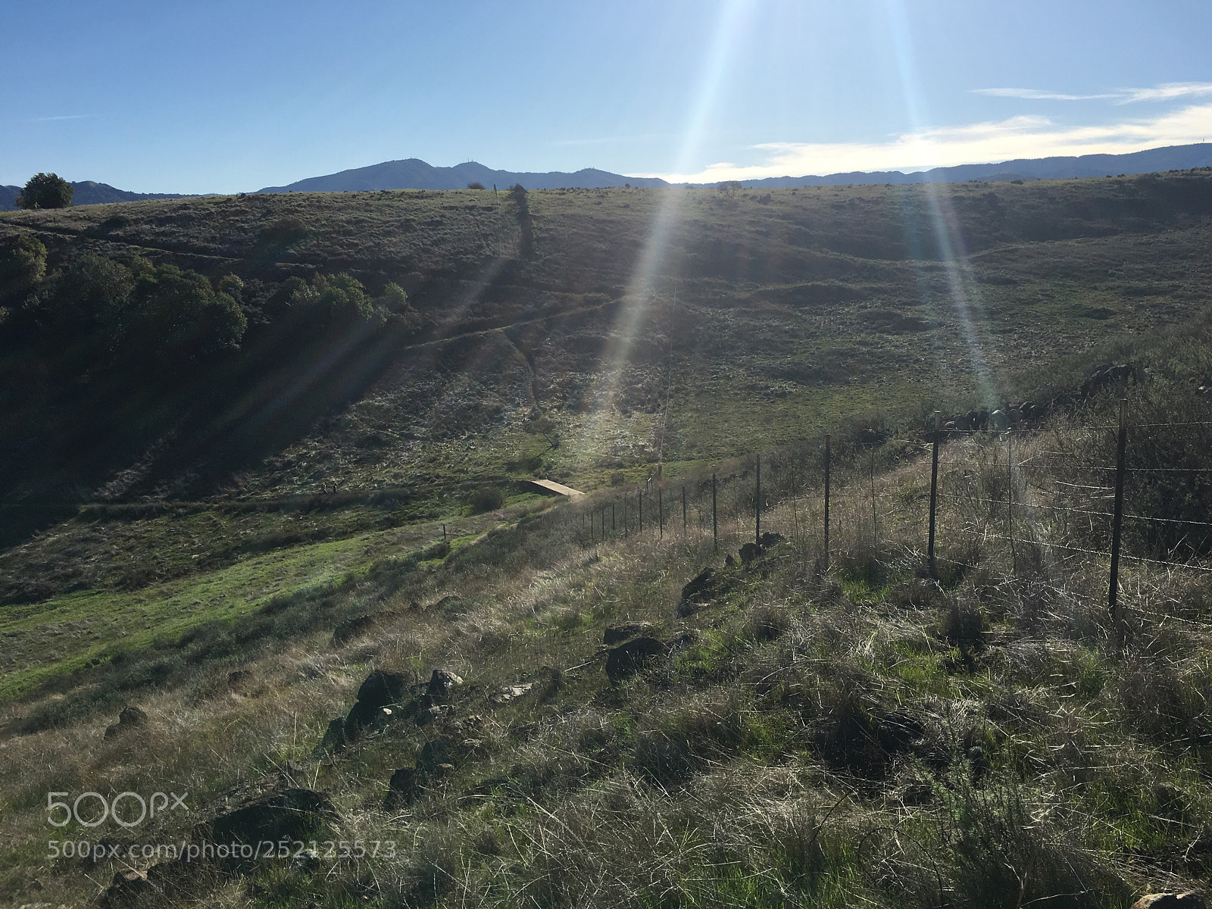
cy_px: 454
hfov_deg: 61.7
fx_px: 1015
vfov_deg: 48.2
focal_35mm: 29
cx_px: 606
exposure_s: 1/2481
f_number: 2.2
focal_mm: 4.15
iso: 25
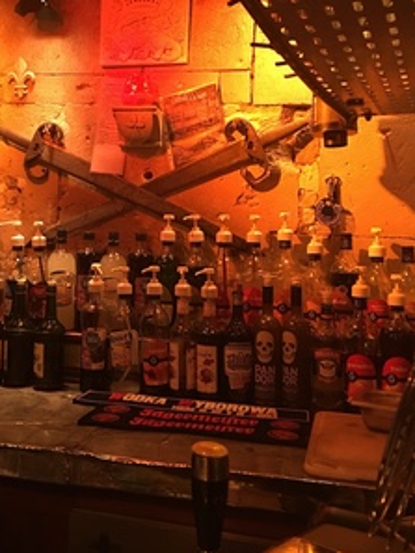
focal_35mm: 39
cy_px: 218
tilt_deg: +1.4
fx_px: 623
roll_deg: -0.9
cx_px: 140
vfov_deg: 47.5
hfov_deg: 36.5
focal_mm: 4.15
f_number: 2.2
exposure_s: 1/8
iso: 100
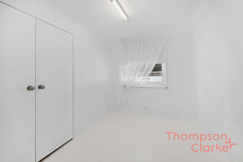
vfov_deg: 81.3
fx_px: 95
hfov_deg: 104.2
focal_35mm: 14
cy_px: 81
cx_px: 122
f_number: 4
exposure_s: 1/20
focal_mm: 14
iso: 100
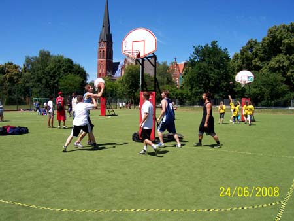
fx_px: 289
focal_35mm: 34
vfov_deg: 41.8
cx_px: 147
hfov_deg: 53.9
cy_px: 110
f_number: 5.1
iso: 80
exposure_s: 1/521
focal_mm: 5.6
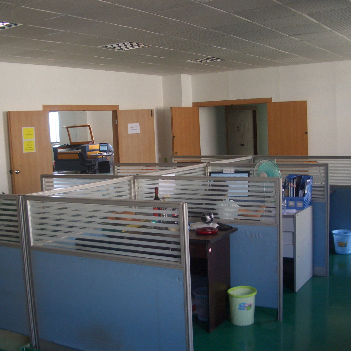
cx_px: 158
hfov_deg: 39.1
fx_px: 493
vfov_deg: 39.2
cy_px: 176
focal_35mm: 43
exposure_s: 1/80
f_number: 2.6
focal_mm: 5.8
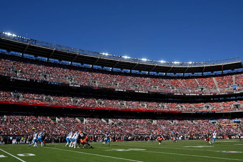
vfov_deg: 41.1
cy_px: 81
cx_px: 122
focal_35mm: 32
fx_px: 216
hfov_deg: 58.7
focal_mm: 32
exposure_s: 1/2000
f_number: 8
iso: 400
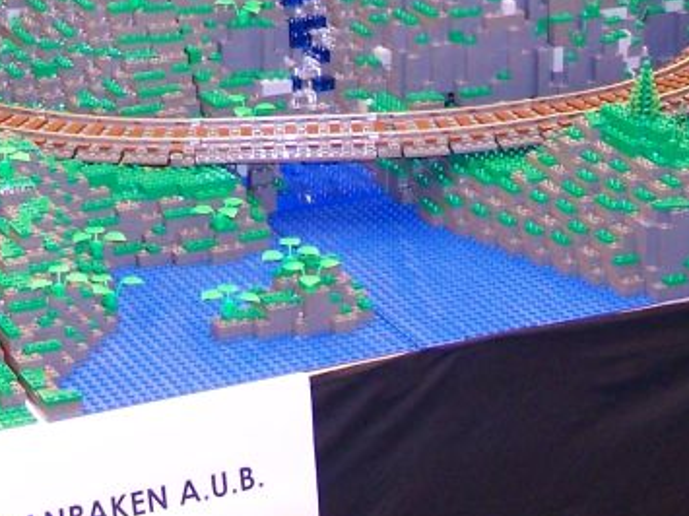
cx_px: 165
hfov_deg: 13.4
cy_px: -200
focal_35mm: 147
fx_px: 2925
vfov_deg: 9.8
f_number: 3
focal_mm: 8.5
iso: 140
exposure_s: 1/3
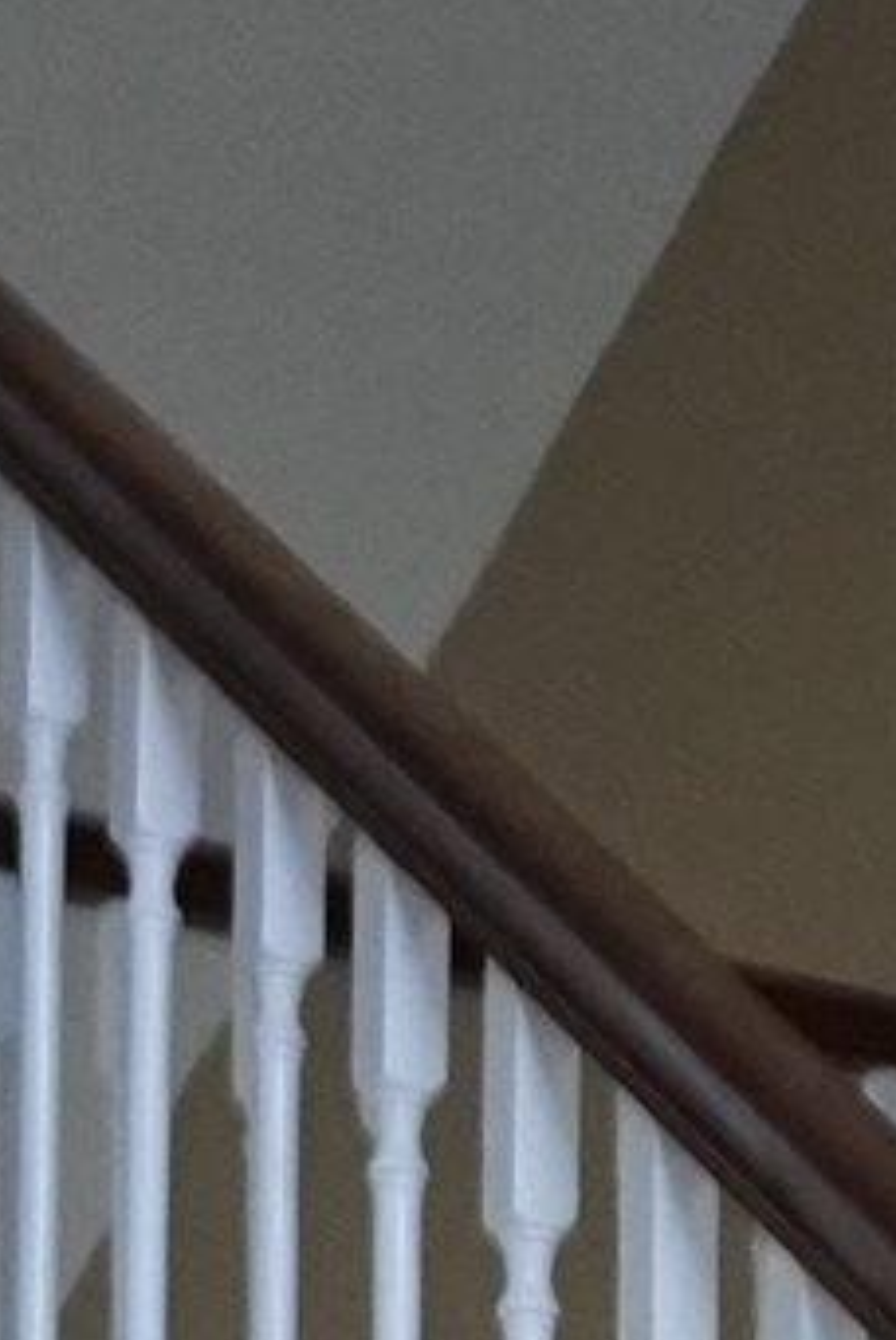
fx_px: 8047
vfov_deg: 8.7
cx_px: 2047
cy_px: 3195
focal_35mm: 216
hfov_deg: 6.1
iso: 2000
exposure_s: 1/160
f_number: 3.5
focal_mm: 16
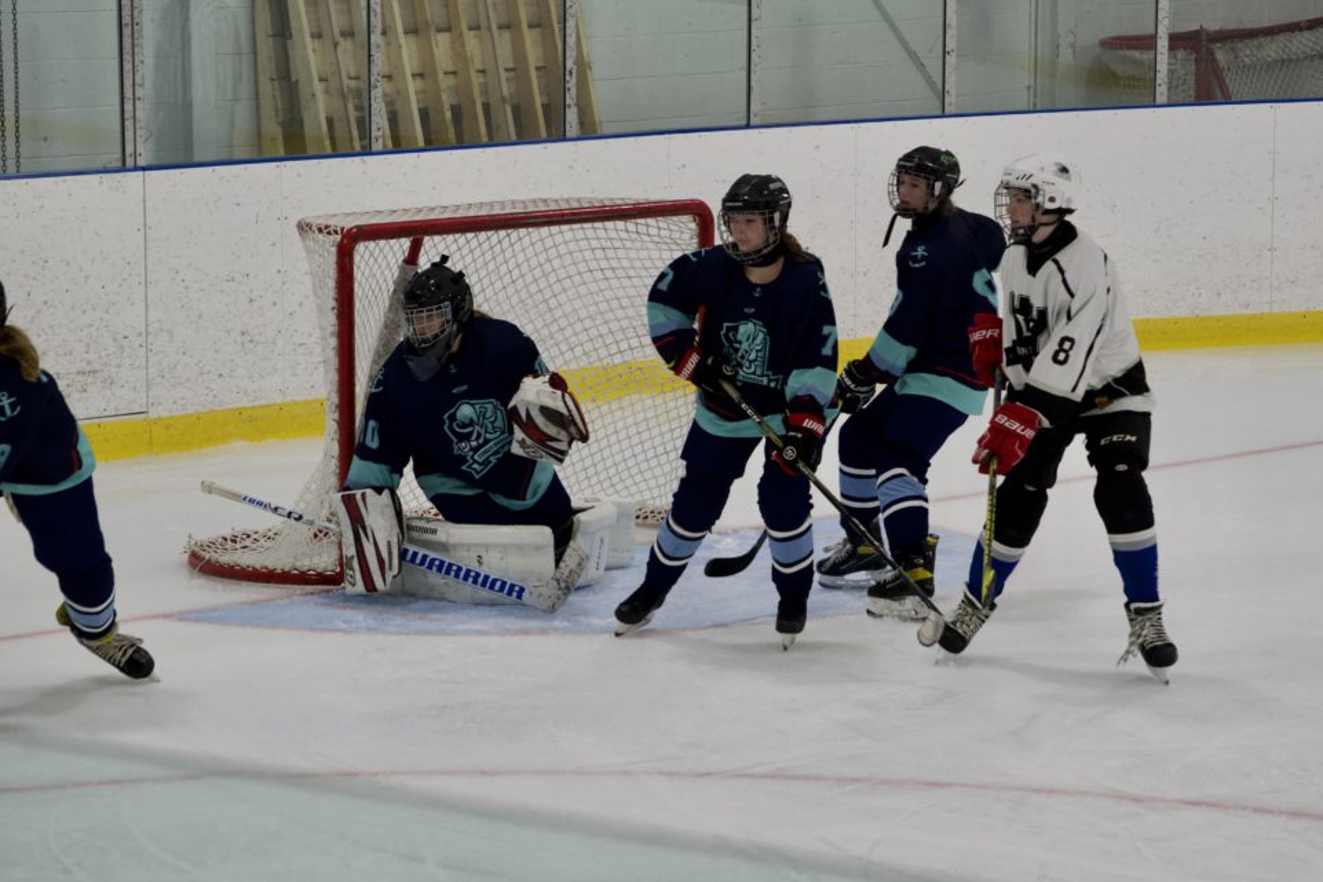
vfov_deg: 9.3
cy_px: 455
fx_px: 5403
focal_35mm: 147
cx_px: 703
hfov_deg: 14.0
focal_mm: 92
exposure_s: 1/320
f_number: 6.3
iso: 1600
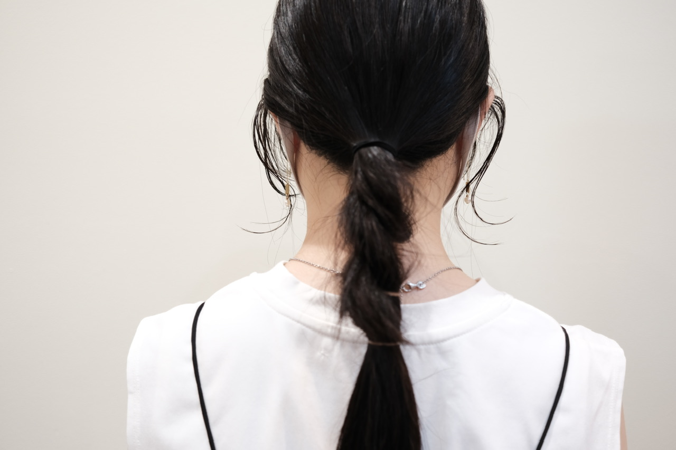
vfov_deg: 32.6
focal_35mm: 41
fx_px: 770
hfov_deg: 47.4
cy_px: 225
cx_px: 338
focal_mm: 27
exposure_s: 1/52
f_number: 2.8
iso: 250
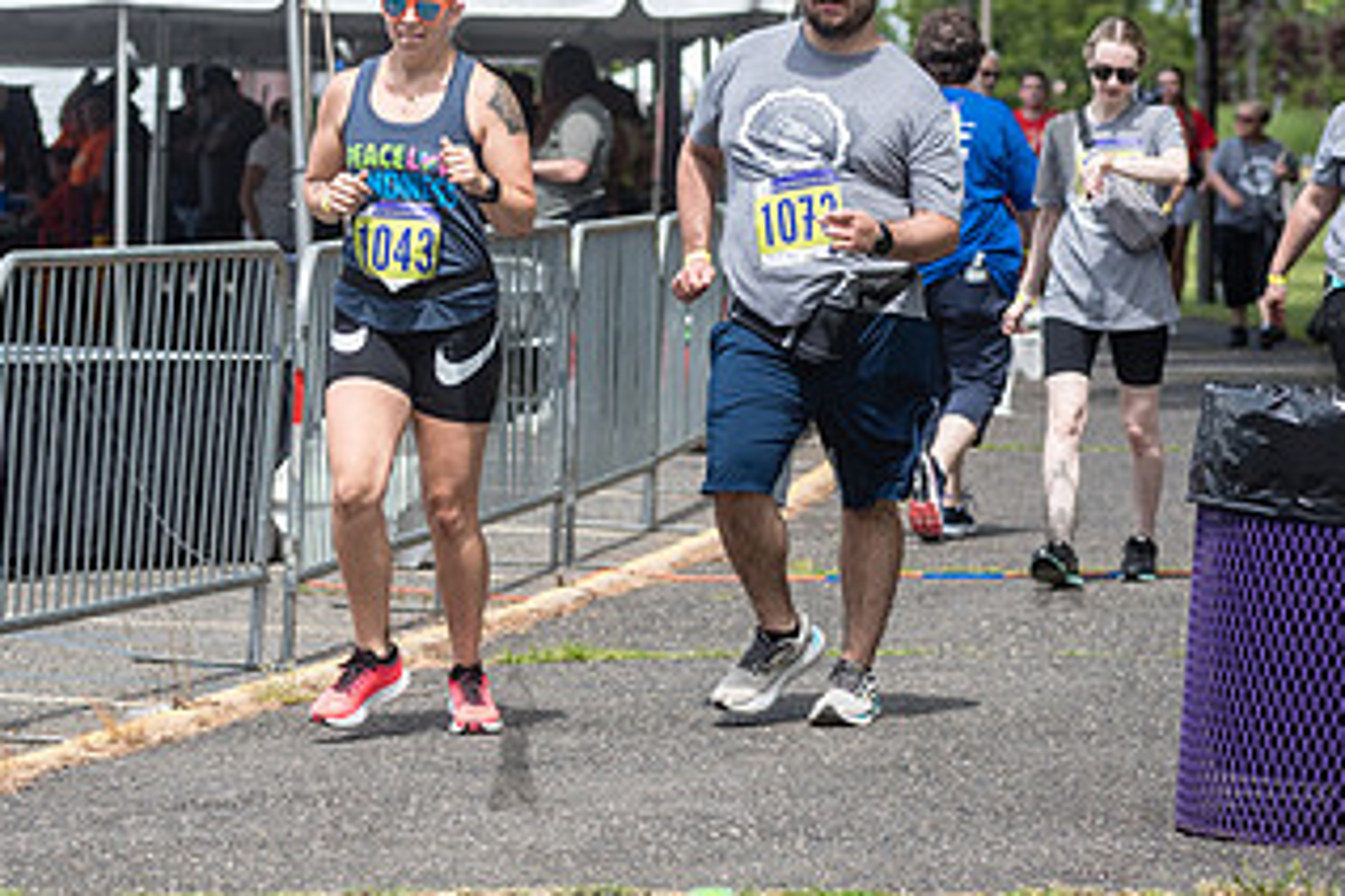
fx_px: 8181
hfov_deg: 9.4
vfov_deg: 6.3
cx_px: 512
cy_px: 328
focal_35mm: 219
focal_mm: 120
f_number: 4.5
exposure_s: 1/1000
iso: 250
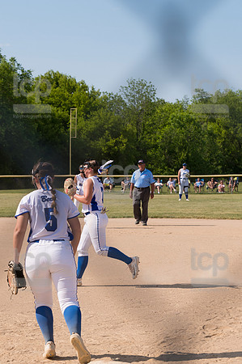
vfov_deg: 17.5
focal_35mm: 117
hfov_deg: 11.7
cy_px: 182
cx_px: 121
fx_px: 1182
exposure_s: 1/1600
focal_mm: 78
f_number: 5.6
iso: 250
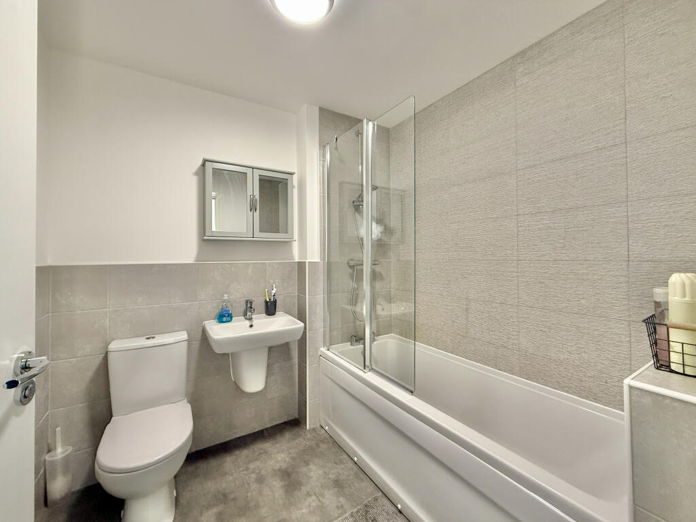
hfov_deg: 102.1
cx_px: 348
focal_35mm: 14
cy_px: 261
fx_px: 281
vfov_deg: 85.7
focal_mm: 2.22
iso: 320
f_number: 2.2
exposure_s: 1/50
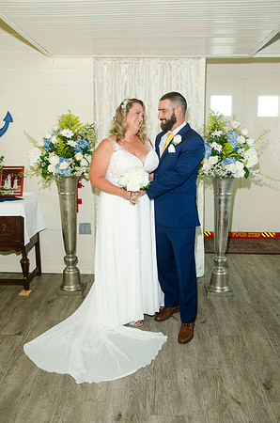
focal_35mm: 33
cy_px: 212
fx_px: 387
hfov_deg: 39.8
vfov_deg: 57.3
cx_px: 140
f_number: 5.6
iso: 400
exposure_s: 1/125
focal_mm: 22
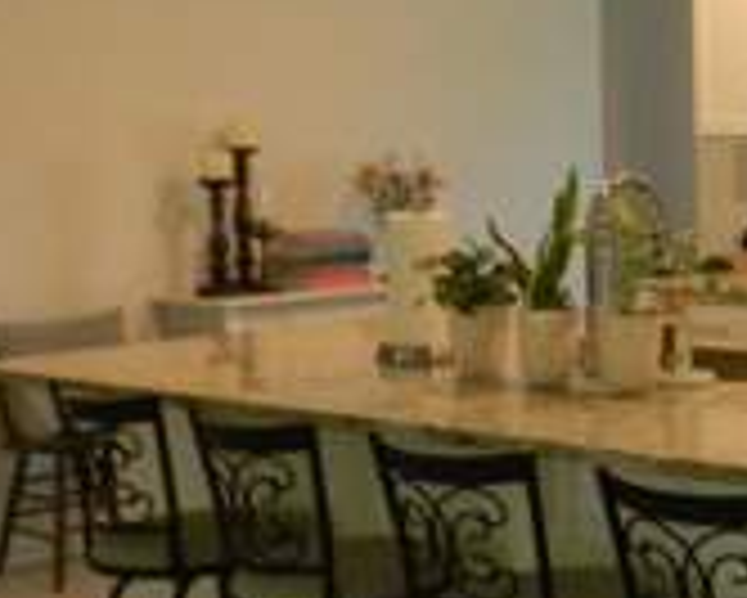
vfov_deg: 19.4
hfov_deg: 21.1
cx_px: 1053
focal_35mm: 79
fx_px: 1748
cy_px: 250
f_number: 3.5
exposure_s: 1/30
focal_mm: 5
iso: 336
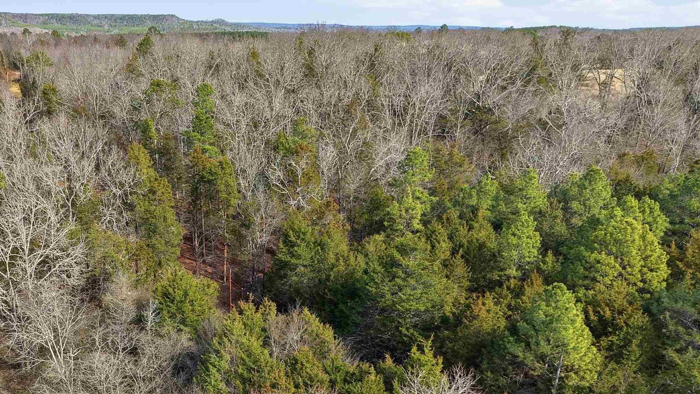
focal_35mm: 39
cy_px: 353
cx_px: 229
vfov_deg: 29.2
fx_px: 724
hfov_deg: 50.6
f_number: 1.8
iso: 430
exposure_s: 1/5000
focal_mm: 8.7
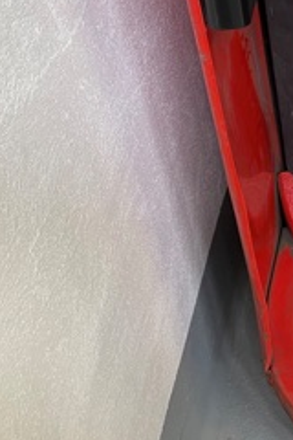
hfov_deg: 17.1
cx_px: 436
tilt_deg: -38.4
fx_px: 879
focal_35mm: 72
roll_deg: +0.2
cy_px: 95
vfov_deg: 27.6
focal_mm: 4.2
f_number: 1.6
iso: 160
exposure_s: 1/60
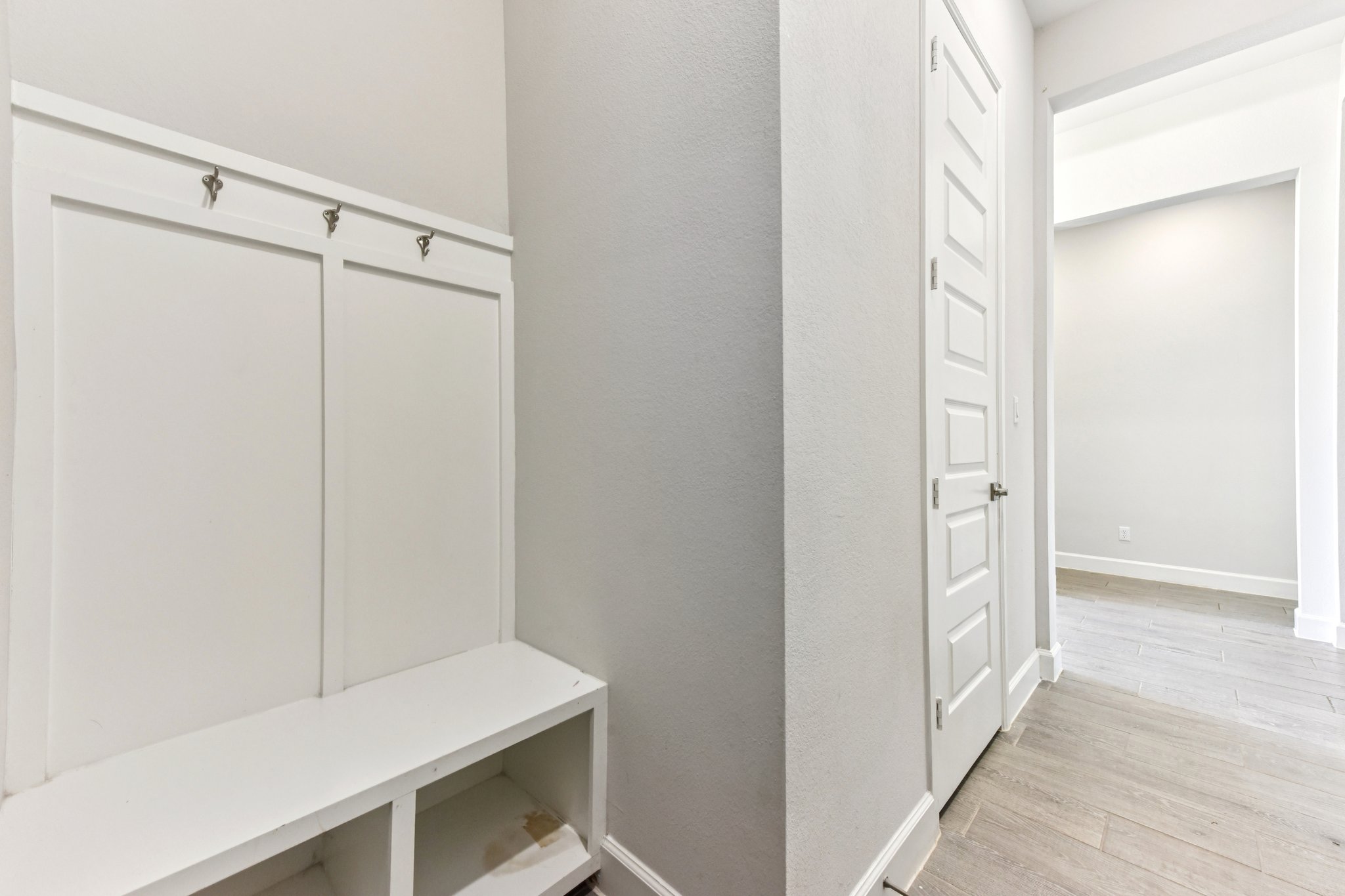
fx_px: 523
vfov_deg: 81.2
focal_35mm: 14
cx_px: 672
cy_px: 448
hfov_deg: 104.3
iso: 640
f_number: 8
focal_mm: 14
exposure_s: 1/15
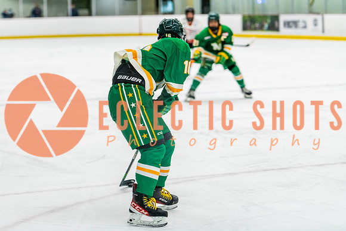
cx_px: 151
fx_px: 1152
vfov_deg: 11.4
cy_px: 105
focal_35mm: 120
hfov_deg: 17.1
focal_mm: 105
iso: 1250
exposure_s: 1/640
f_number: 2.8
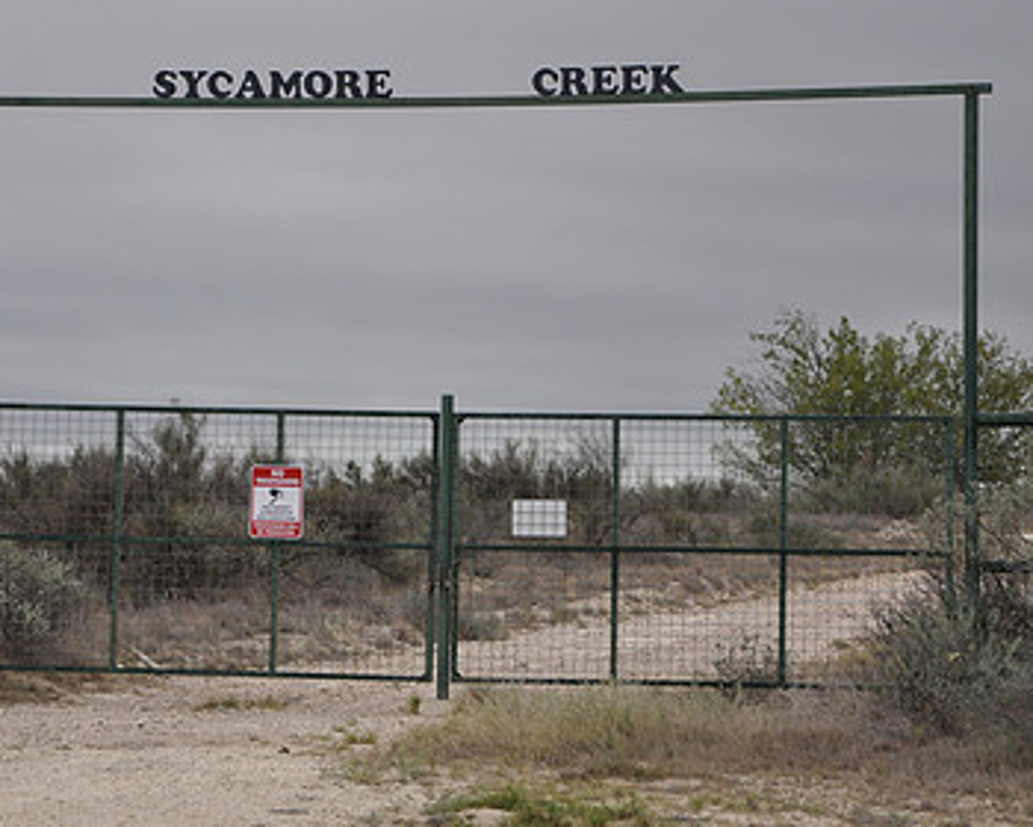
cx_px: 463
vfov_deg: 8.8
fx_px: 5343
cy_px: 412
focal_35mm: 175
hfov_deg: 11.0
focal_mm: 75
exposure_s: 1/125
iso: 220
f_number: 5.6
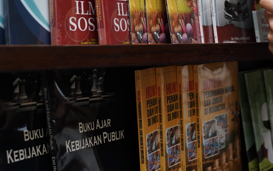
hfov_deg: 31.0
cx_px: 167
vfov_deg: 19.6
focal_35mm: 66
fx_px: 491
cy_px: 45
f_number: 3.2
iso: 640
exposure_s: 1/125
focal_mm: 36
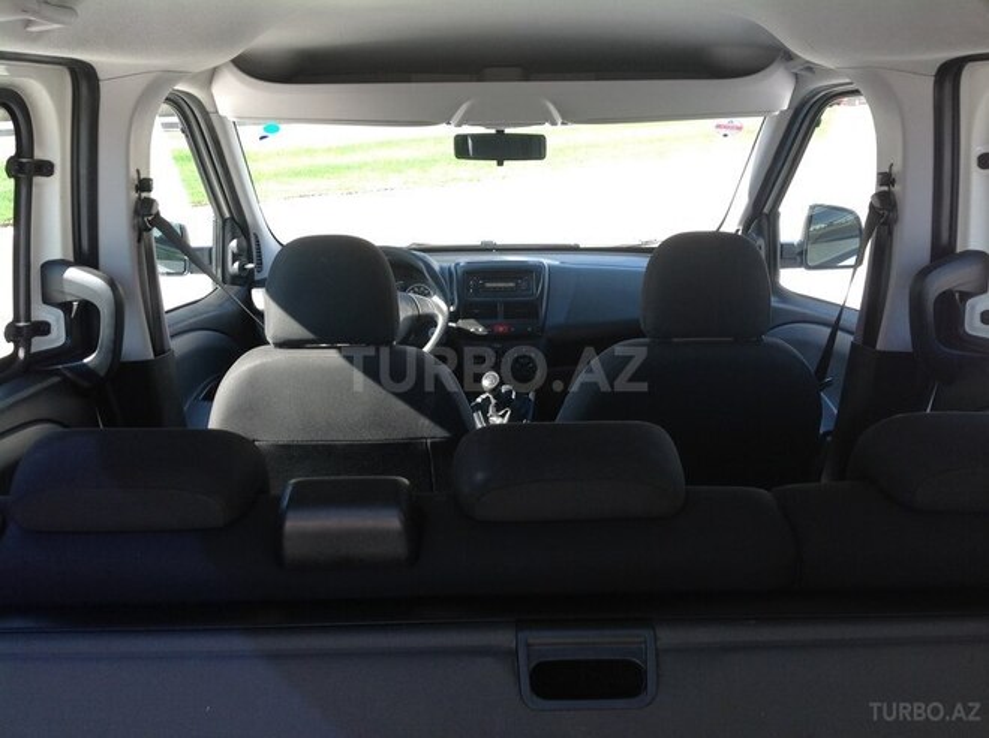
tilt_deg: -16.7
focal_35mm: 35
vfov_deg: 40.6
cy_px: 369
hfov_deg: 52.7
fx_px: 999
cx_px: 494
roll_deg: -1.0
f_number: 2.4
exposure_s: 1/145
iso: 50
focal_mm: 4.28
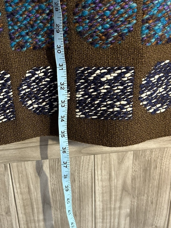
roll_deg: +5.3
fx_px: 257
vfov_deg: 47.8
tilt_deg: -23.5
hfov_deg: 36.2
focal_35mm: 39
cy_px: 100
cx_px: 48
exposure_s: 1/60
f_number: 1.5
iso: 400
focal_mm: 5.7
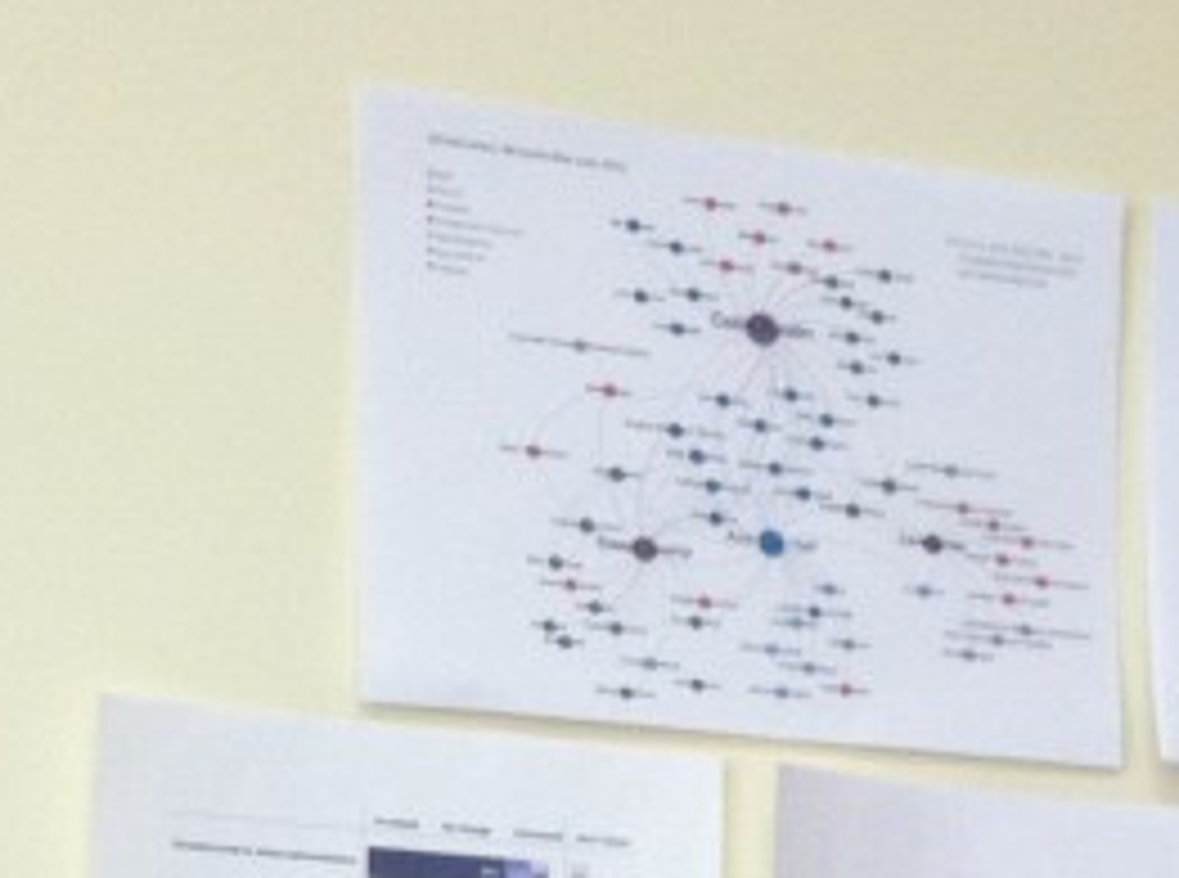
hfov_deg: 13.2
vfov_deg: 10.3
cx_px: 2061
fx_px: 4653
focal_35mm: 137
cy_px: 1481
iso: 80
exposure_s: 1/33
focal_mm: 3.85
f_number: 2.8
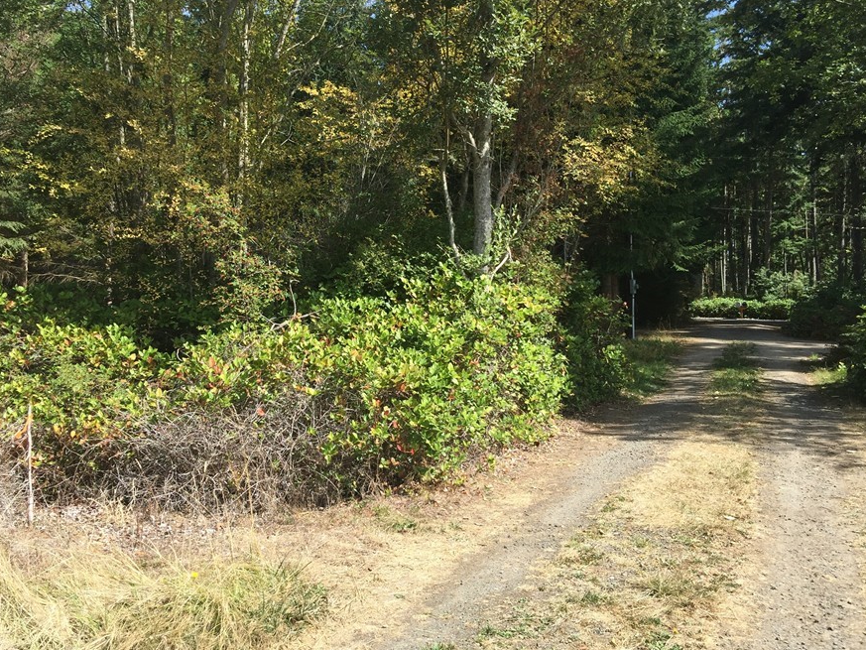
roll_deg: -1.2
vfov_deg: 41.8
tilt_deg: +0.6
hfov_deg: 53.8
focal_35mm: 34
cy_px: 317
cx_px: 378
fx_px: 851
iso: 32
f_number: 2.2
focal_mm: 4.15
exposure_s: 1/791
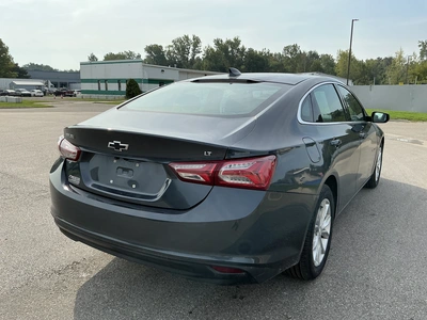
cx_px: 214
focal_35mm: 28
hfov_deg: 63.4
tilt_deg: -10.4
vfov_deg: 49.7
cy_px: 160
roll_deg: -0.1
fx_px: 345
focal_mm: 3
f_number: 1.8
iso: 25
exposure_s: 1/1534
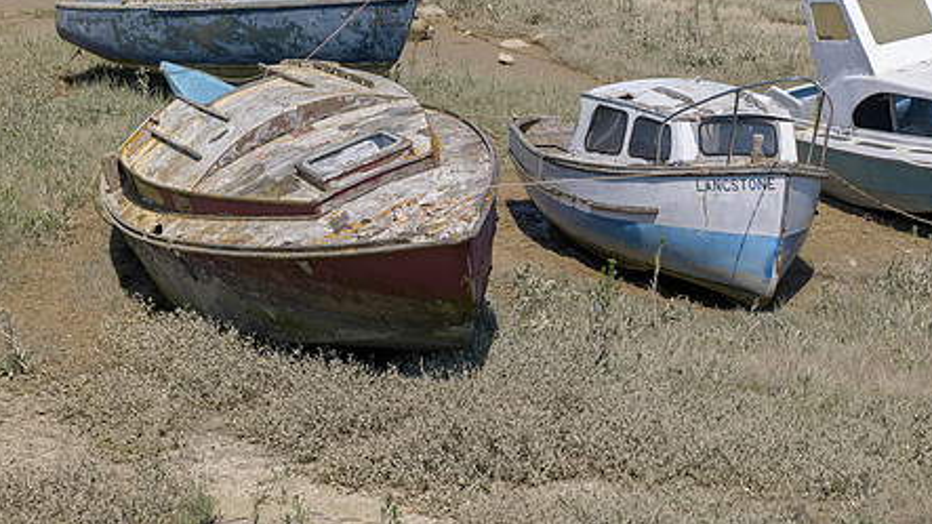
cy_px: 127
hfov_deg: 22.2
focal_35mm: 96
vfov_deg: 12.6
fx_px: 2372
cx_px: 597
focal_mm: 70
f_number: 5.6
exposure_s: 1/640
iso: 64
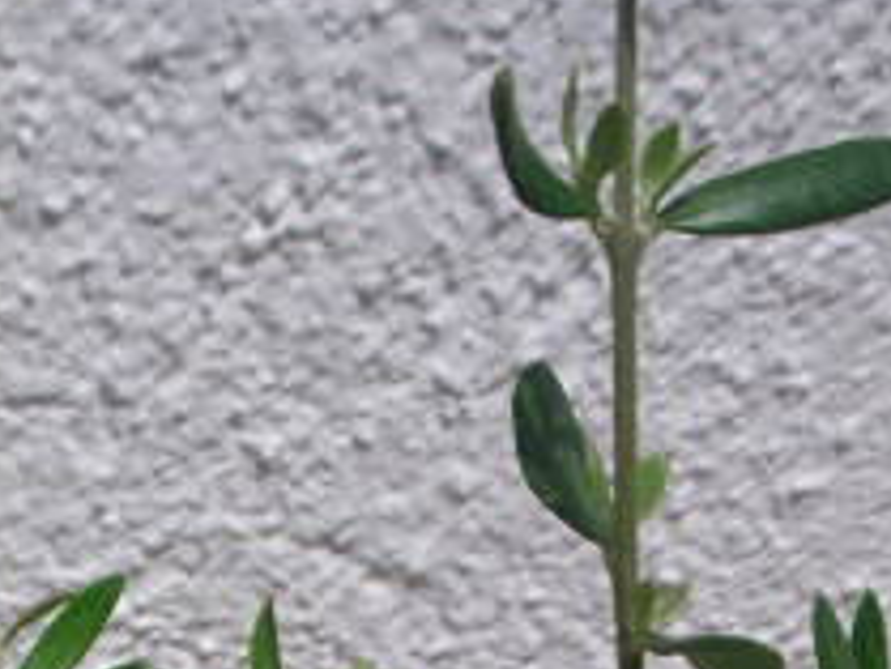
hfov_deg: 17.8
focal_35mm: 107
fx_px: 2756
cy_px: 827
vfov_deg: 13.4
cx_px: -51
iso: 50
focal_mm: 5.8
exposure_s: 1/245
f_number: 8.5
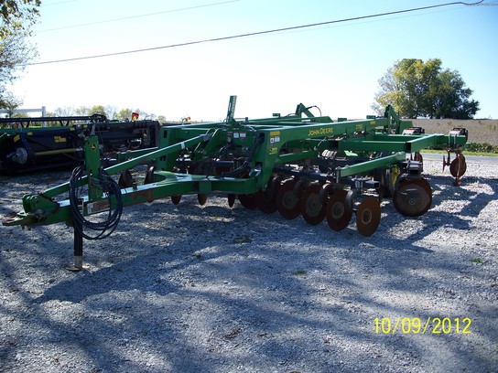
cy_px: 186
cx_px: 249
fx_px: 532
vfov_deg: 38.7
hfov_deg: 50.1
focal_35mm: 37
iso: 64
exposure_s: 1/400
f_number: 2.8
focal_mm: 7.8
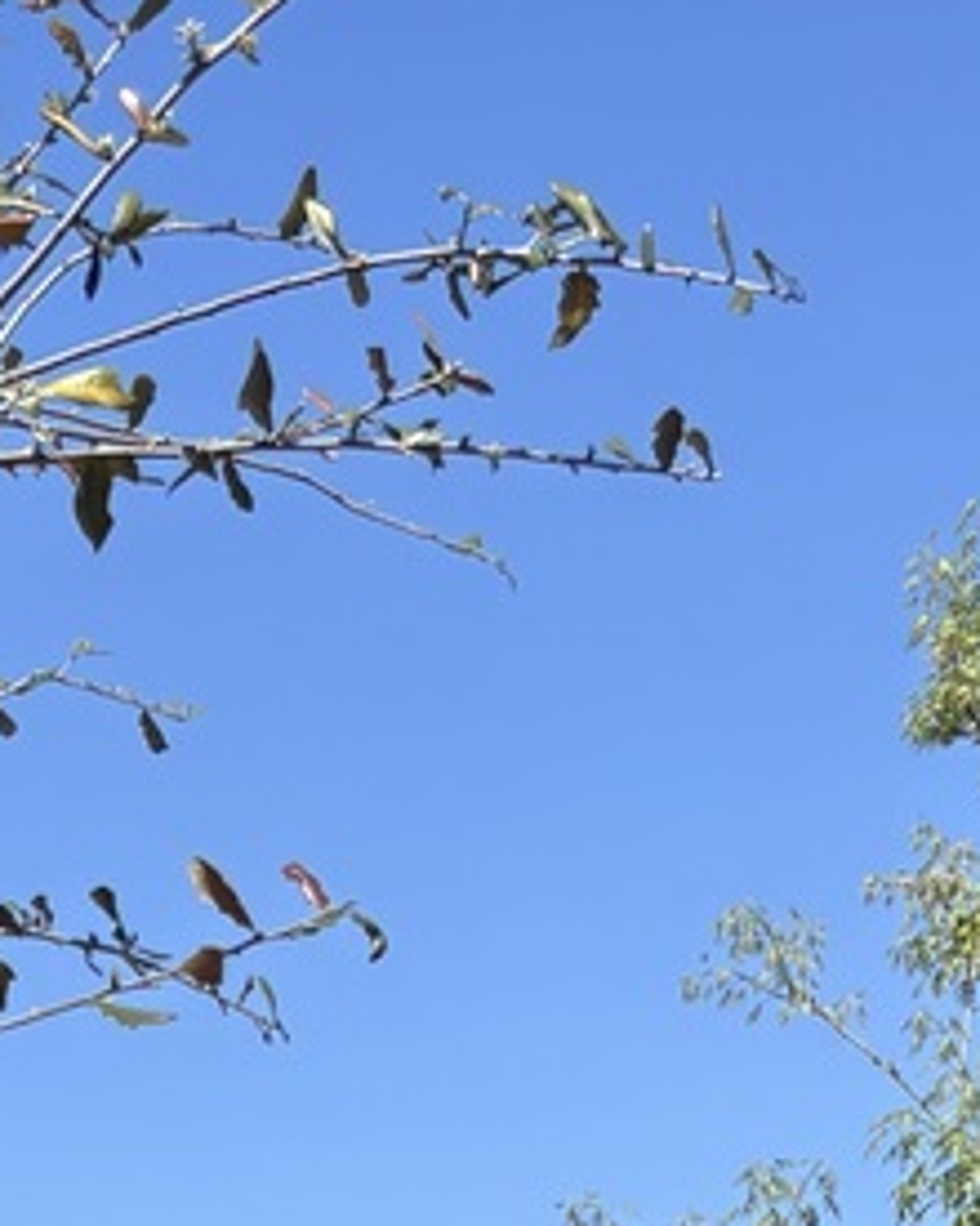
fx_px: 4822
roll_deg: -1.2
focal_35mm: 133
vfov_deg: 12.2
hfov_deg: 11.4
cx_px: -165
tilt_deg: -5.9
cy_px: 2746
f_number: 1.6
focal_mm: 5.96
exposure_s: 1/2513
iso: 50
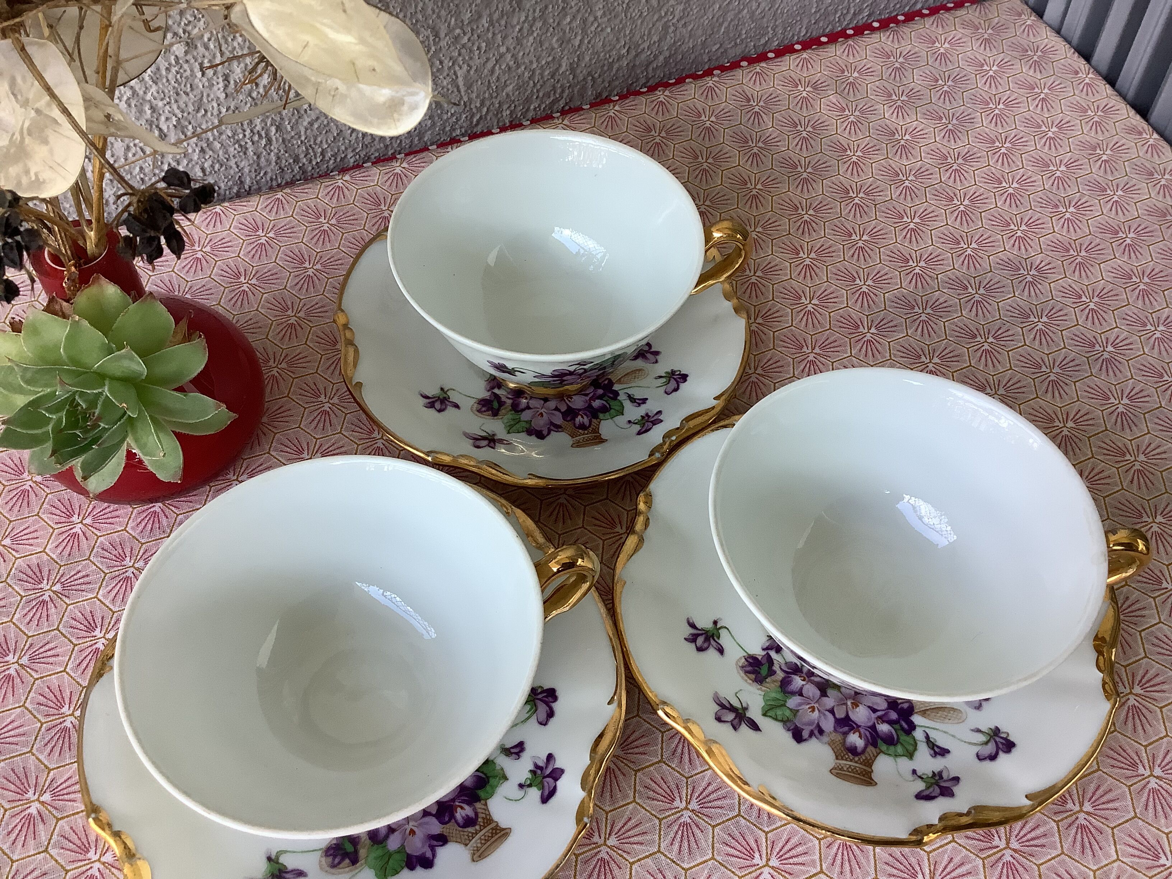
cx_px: 586
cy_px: 440
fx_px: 1050
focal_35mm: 31
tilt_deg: -52.3
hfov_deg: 58.4
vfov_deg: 45.4
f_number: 2.4
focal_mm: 3.3
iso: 80
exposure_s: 1/100
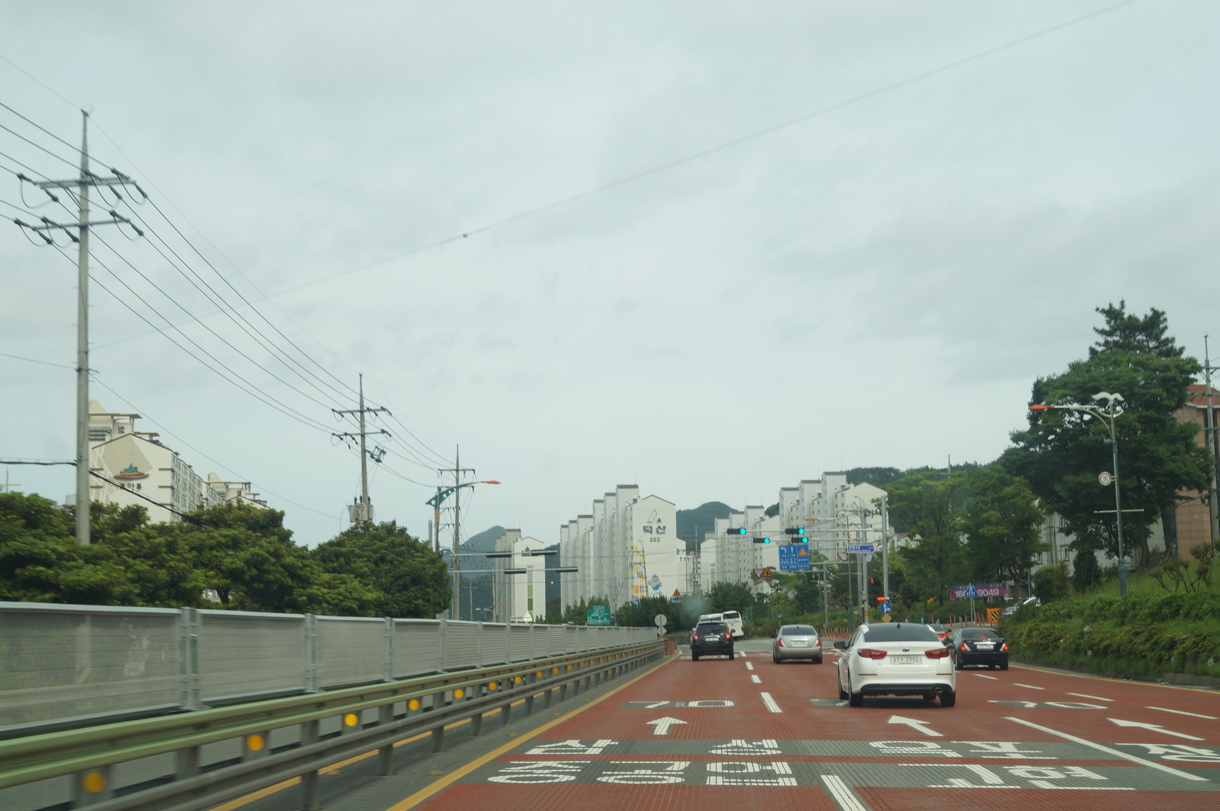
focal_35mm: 45
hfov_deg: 43.6
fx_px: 1523
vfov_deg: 29.8
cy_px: 406
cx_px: 610
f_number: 7.1
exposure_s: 1/125
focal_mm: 30
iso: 100
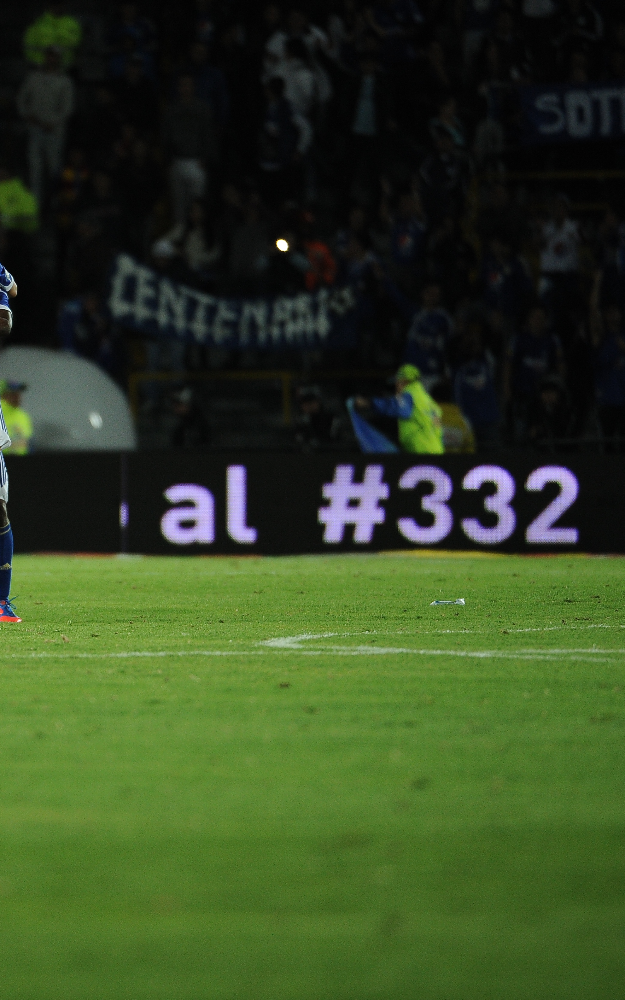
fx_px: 16707
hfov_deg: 2.1
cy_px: 500
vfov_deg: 3.4
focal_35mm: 613
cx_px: -15
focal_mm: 400
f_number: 4
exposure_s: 1/500
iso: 2000
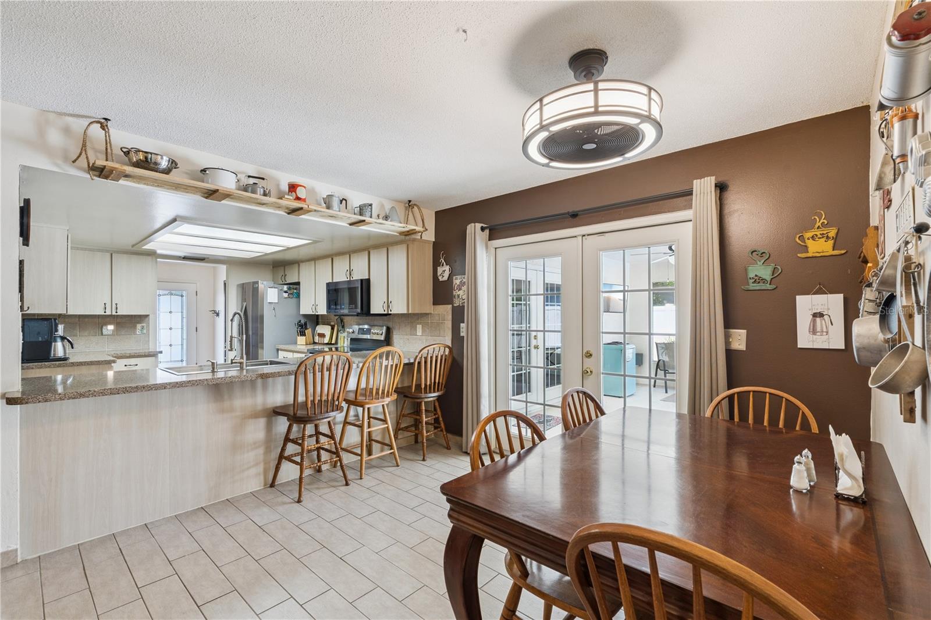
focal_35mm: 16
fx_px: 427
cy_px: 310
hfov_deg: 95.0
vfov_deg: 72.0
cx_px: 466
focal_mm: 16.5
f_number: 10
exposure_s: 1/6
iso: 400
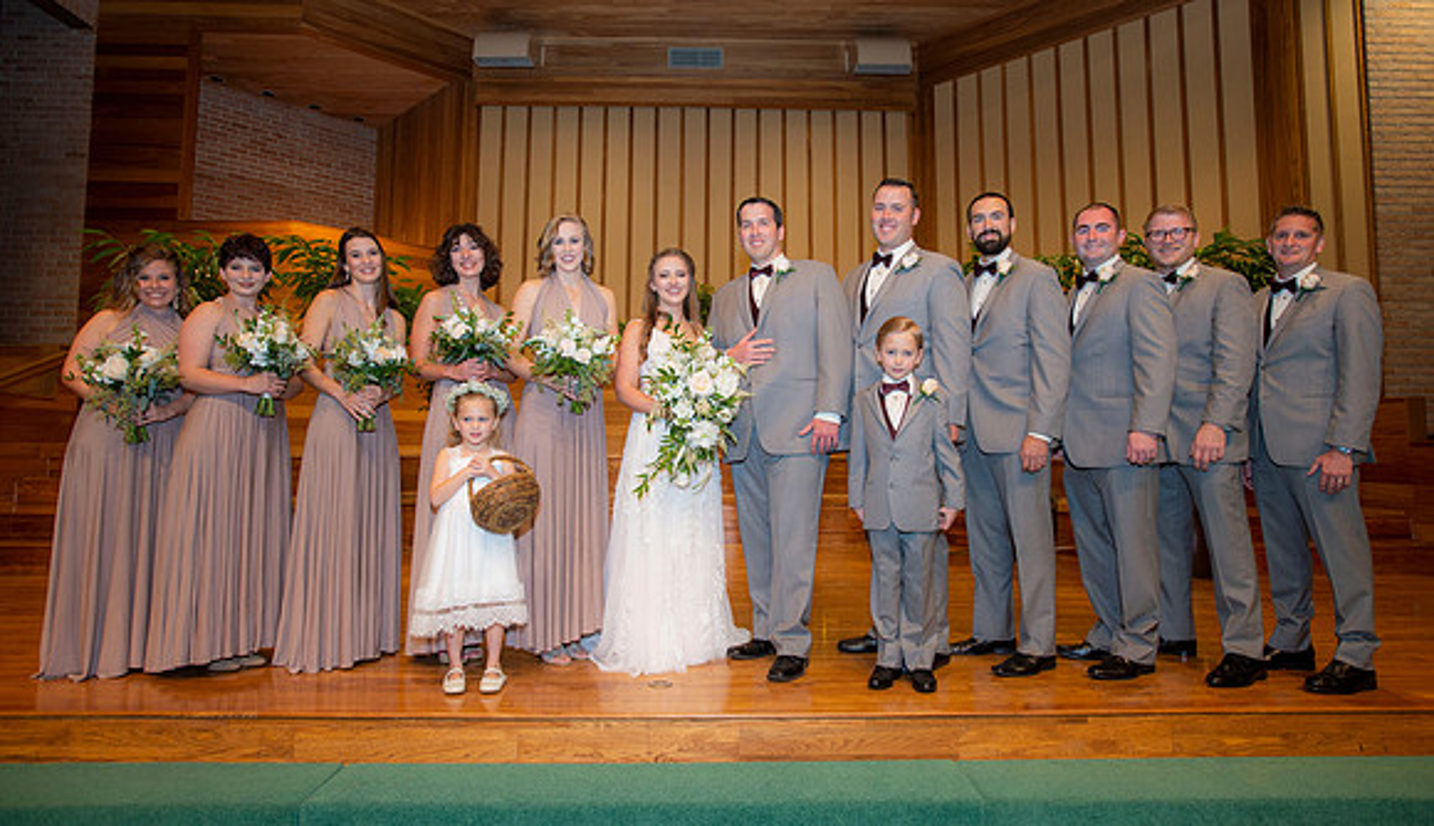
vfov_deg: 52.6
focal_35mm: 22
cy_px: 387
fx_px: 834
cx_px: 728
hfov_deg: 81.4
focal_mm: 20
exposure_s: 1/160
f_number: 3.5
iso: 800
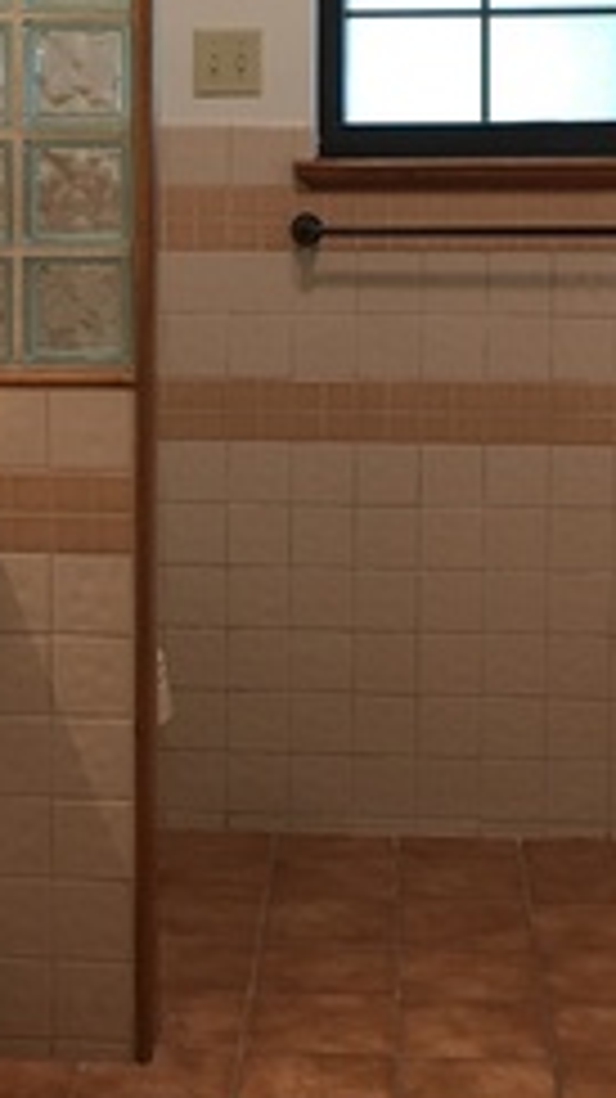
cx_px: 121
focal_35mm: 83
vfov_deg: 25.5
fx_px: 2413
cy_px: 364
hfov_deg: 14.5
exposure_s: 1/15
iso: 32
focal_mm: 4.15
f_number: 2.2
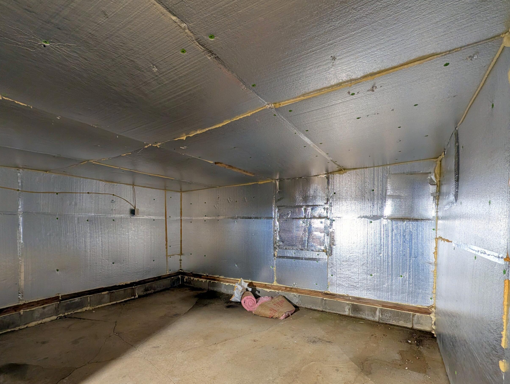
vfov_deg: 80.7
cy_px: 233
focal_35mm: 15
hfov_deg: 98.1
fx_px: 221
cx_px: 257
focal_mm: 2.02
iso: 205
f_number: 1.7
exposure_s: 1/24
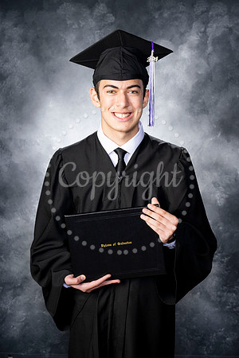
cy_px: 179
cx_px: 120
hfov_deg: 20.0
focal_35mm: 68
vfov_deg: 29.7
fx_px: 677
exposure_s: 1/160
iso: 250
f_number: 9
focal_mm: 68
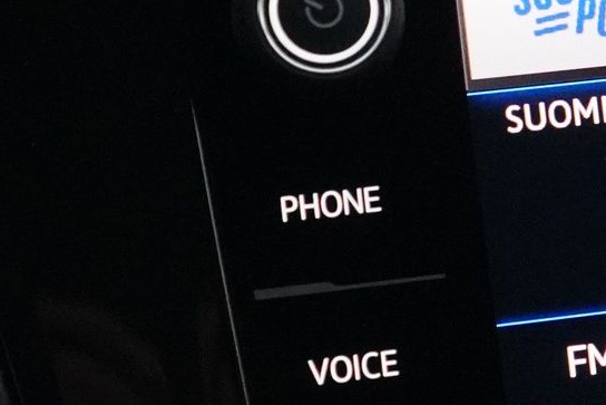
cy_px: -21
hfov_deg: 10.2
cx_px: 1030
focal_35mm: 193
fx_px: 3249
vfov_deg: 7.1
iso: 6400
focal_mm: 28
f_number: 3.5
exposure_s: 1/50
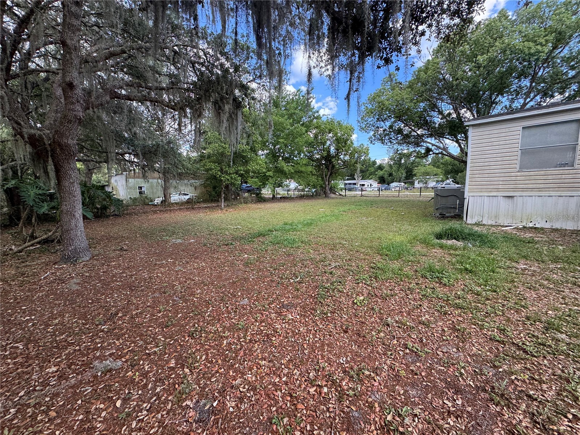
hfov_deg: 102.1
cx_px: 290
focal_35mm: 14
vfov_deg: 85.7
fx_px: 235
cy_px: 218
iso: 40
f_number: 2.2
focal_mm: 2.22
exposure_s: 1/202
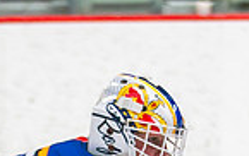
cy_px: 301
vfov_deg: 1.4
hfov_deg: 2.2
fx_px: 6400
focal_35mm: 942
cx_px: 165
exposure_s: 1/640
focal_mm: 115
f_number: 2.8
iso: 400
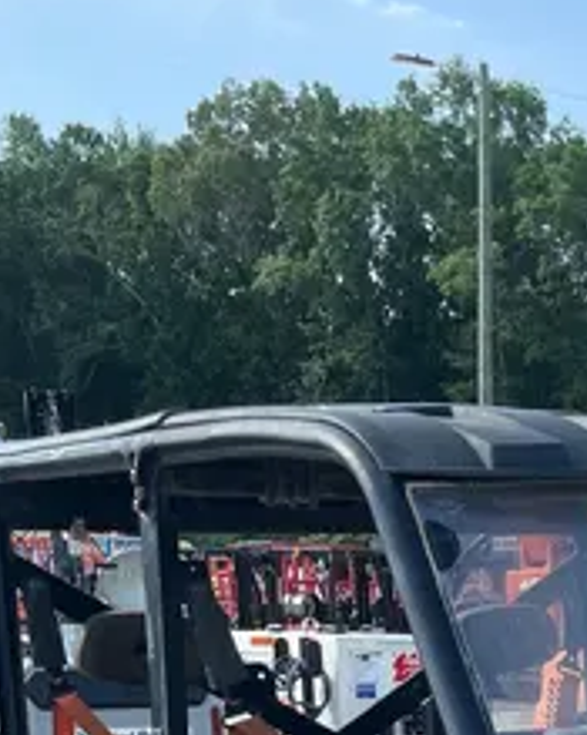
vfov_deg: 19.2
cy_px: 1149
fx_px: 1847
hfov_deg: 17.2
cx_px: 718
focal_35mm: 85
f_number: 1.6
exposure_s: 1/1086
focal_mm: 5.1
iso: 50
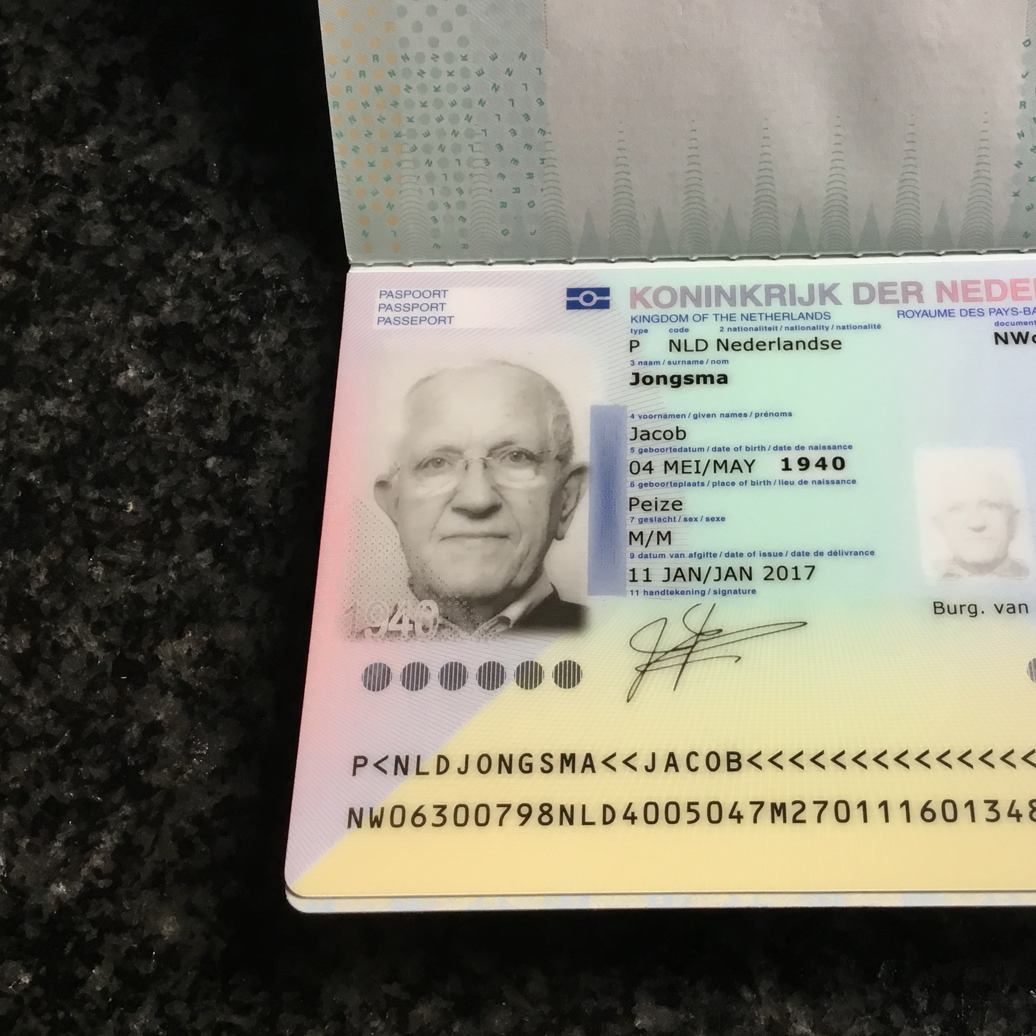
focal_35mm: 43
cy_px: 493
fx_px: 1456
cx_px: 662
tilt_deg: -78.1
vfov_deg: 39.2
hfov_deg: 38.9
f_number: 2.4
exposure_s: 1/33
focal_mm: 3.3
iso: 25
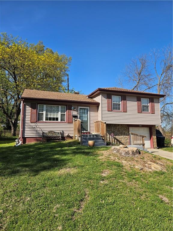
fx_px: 153
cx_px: 86
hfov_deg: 58.9
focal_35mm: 23
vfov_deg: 73.9
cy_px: 116
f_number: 1.8
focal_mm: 5.4
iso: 25
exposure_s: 1/2054
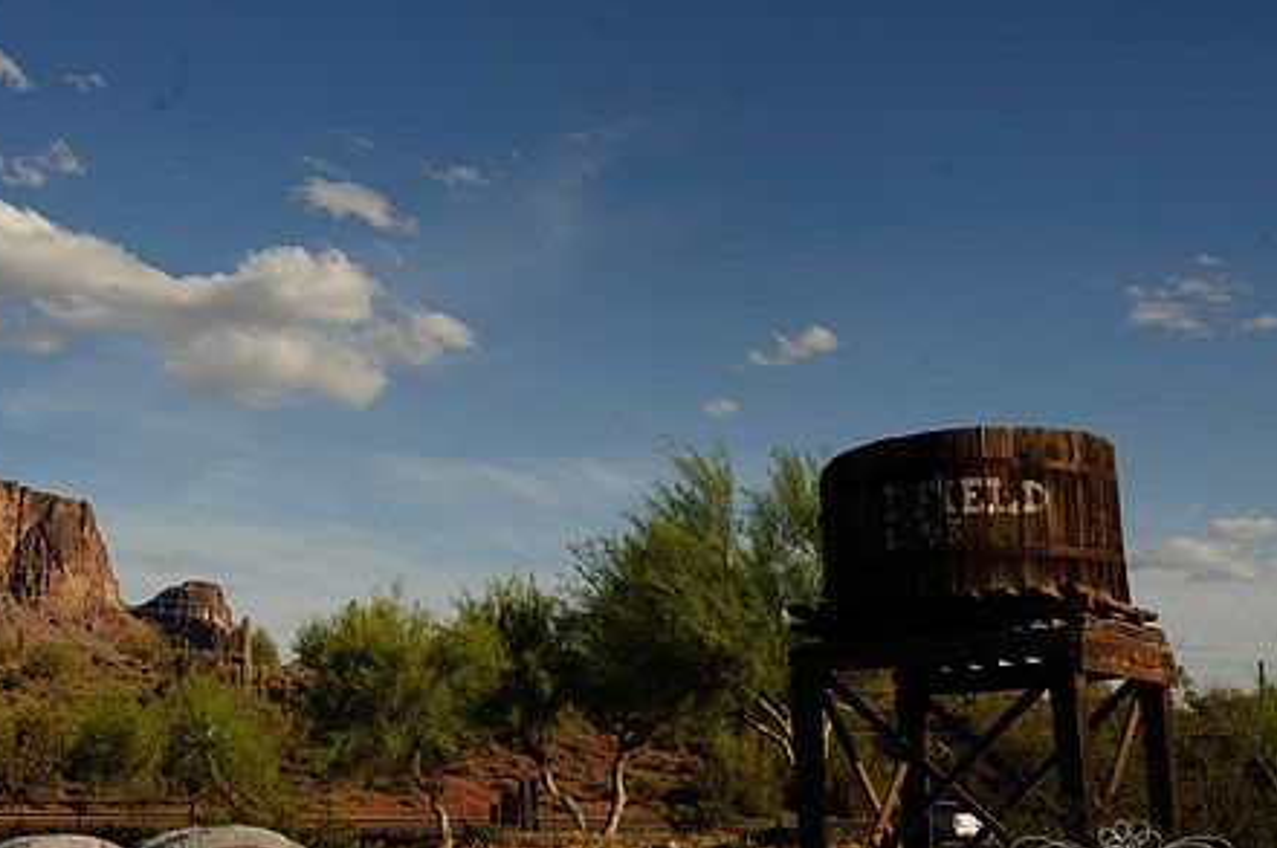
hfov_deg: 39.4
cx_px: 472
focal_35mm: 50
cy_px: 506
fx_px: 1772
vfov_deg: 26.9
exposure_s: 1/500
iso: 200
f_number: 11
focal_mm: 38
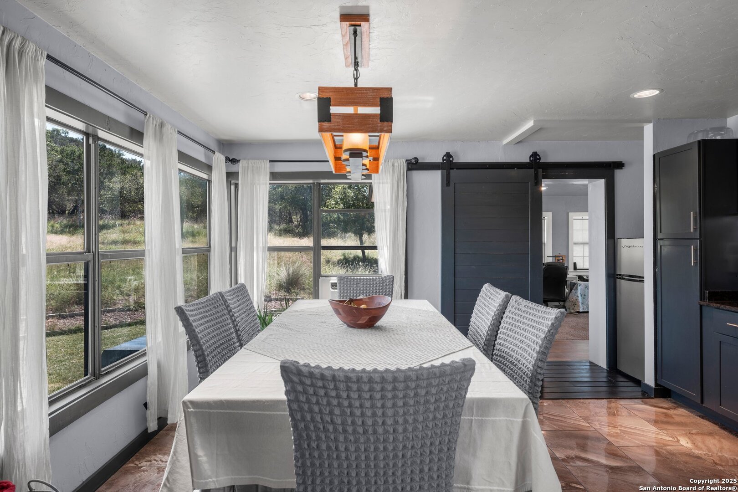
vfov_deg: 64.6
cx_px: 369
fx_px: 389
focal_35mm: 19
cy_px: 246
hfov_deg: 86.9
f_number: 8
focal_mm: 19
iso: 100
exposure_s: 1/25
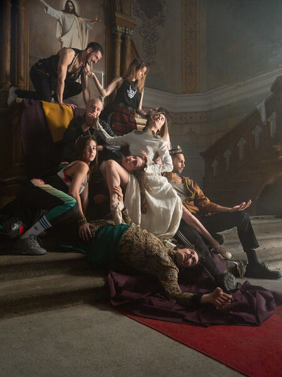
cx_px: 141
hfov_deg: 46.8
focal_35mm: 30
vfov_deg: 60.0
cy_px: 188
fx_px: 326
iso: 10000
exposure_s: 1/125
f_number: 7.1
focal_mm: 38
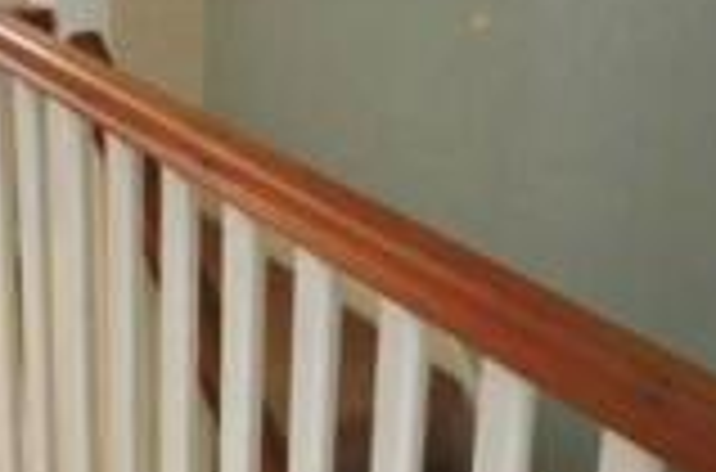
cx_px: 167
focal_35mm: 62
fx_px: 1229
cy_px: 13
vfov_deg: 21.1
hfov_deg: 31.8
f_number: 9
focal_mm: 10
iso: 1600
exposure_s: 1/30
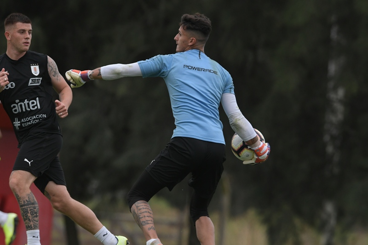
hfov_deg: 3.4
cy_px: 122
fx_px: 6132
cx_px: 184
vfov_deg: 2.3
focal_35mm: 600
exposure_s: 1/640
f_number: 6.3
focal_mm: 400
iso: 1600
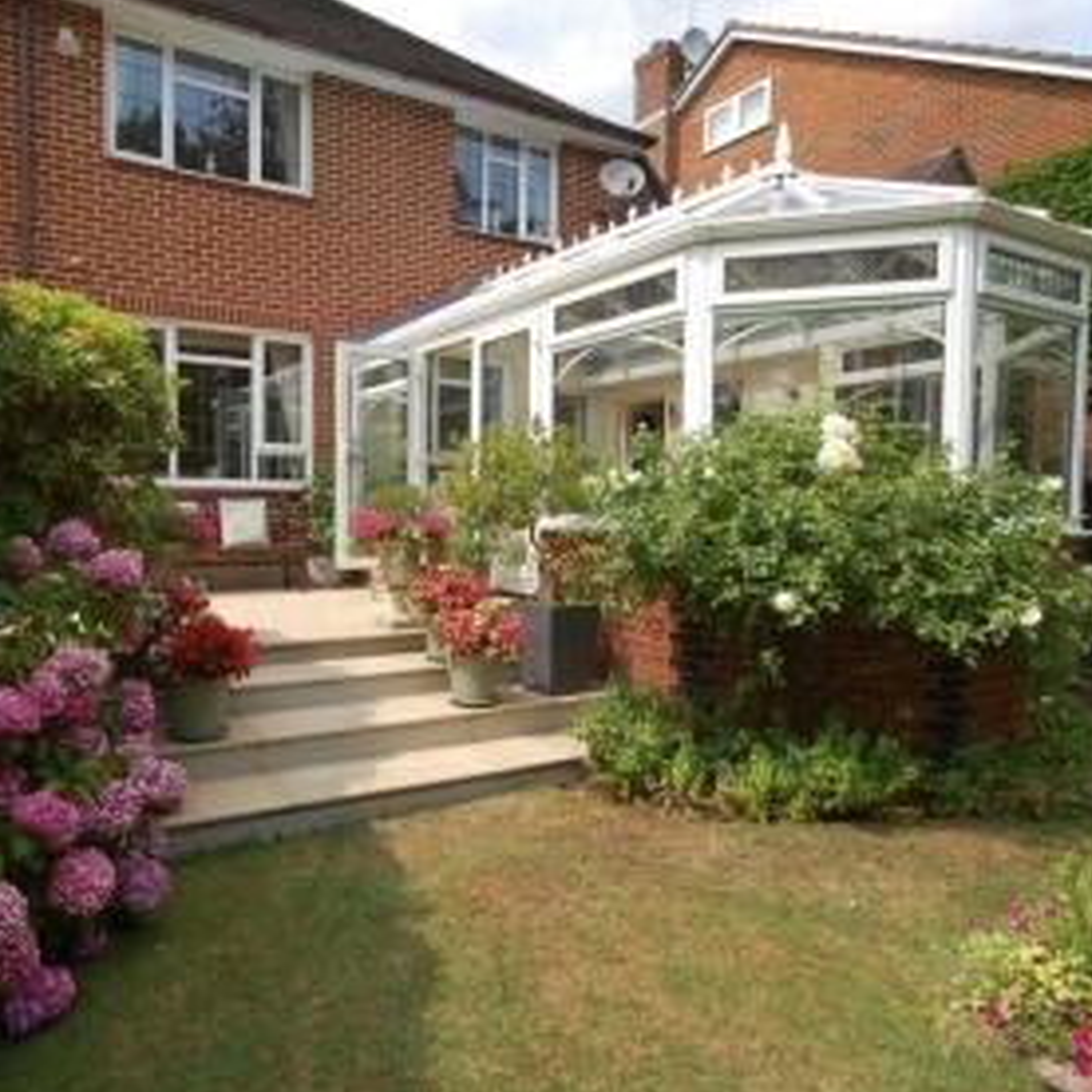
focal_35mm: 22
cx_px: 368
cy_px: 532
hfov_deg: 67.8
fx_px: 785
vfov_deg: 69.6
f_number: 8
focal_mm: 10
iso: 200
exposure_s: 1/250
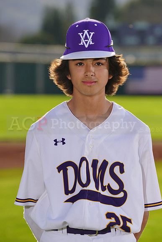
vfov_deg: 7.3
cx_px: 81
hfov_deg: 4.9
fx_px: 1902
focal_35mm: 282
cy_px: 121
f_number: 9
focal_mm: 282
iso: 100
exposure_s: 1/250
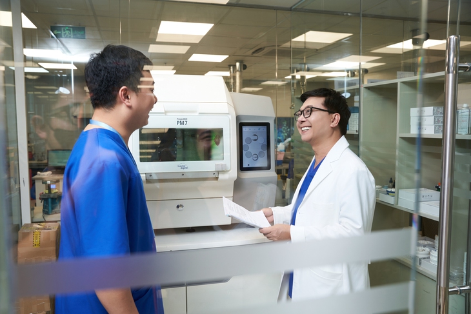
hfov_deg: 62.8
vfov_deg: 44.3
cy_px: 157
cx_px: 236
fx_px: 386
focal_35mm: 30
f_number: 4
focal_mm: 29.5
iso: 320
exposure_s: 1/160
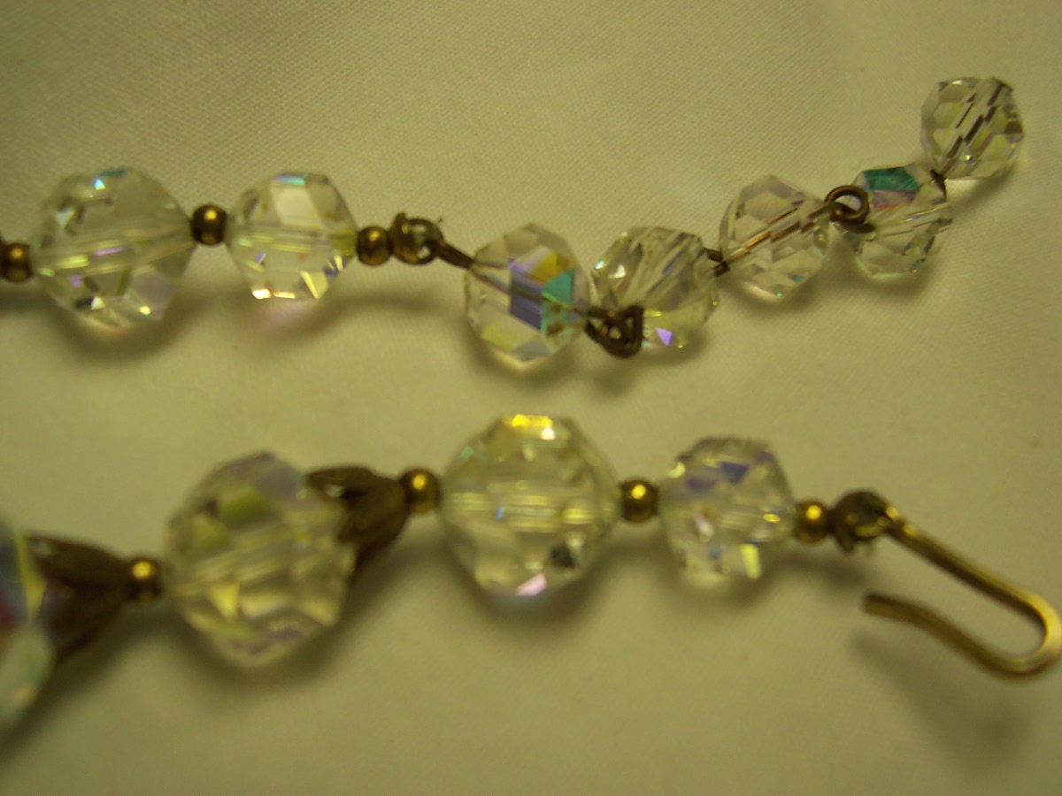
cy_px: 398
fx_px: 1135
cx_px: 531
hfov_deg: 50.1
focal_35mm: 37
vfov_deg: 38.7
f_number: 2.8
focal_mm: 5.6
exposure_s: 1/250
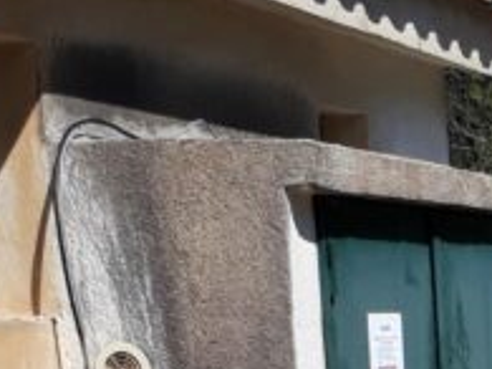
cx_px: 812
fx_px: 2017
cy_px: 705
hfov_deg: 12.9
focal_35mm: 142
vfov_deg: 9.8
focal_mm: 3.6
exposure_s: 1/1972
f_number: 1.9
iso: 40
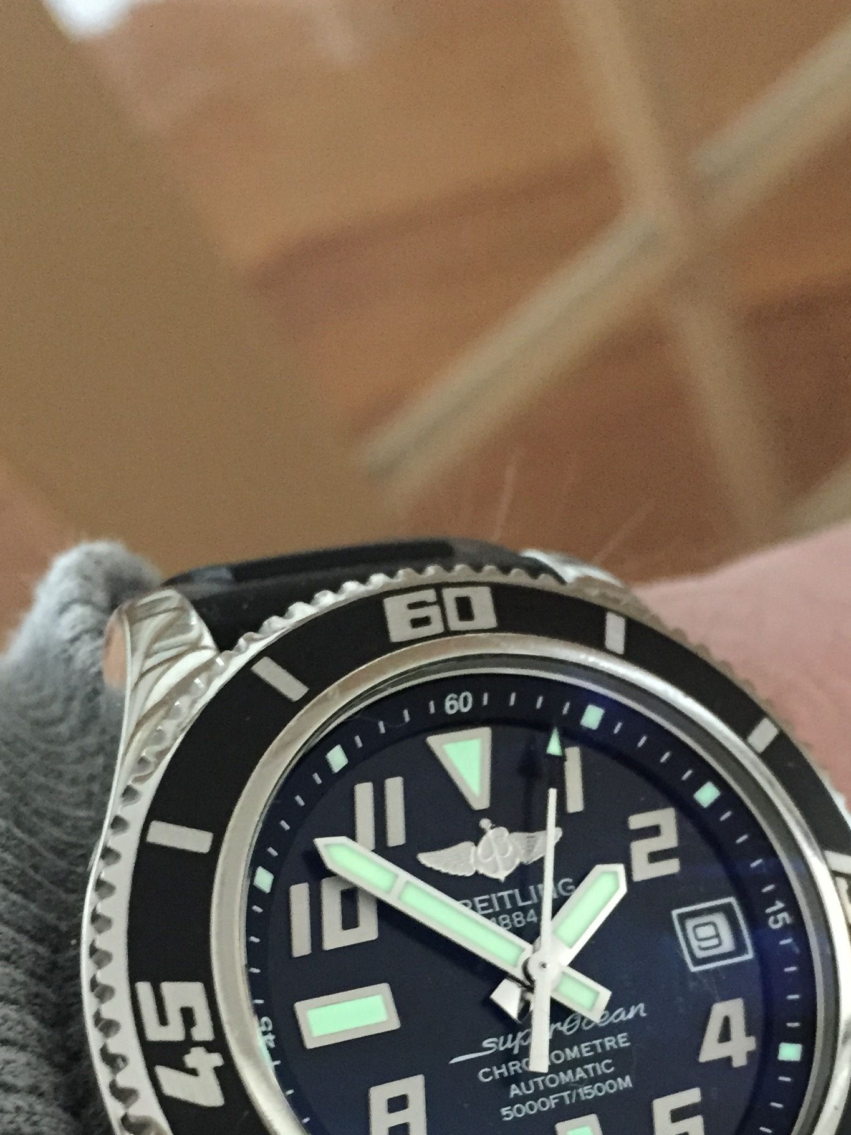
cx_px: 547
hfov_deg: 27.9
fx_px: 1704
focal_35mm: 52
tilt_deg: -68.4
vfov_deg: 35.3
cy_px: 952
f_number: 2.2
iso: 500
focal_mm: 4.15
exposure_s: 1/15
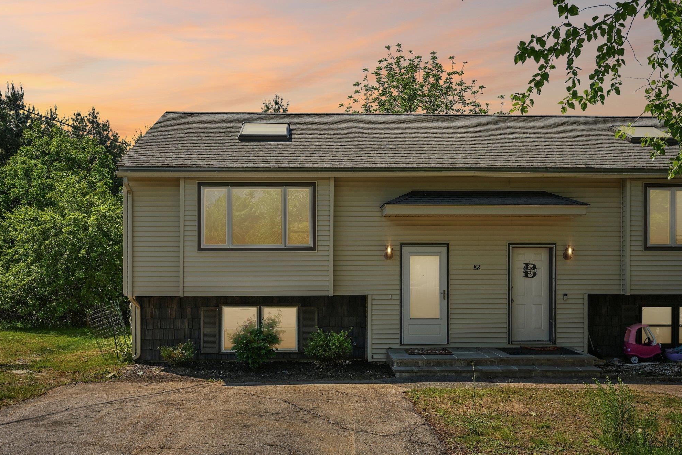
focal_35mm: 31
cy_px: 224
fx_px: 587
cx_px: 332
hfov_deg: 60.3
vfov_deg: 42.3
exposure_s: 1/640
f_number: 8
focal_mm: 30
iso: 400
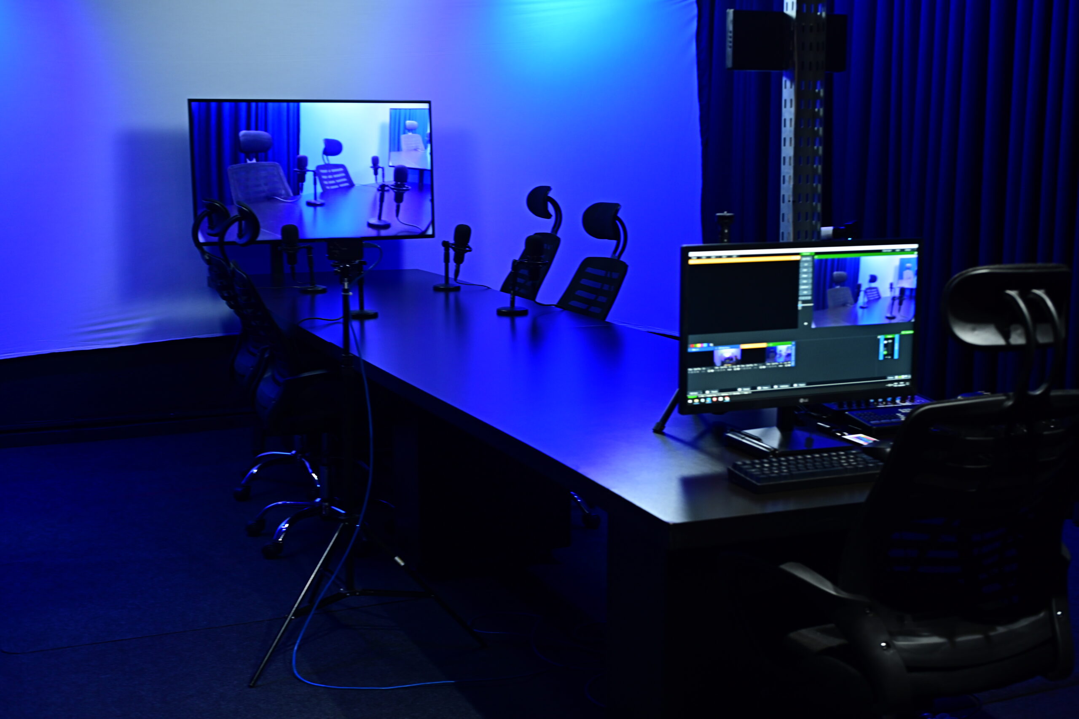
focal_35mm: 44
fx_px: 1319
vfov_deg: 30.5
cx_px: 540
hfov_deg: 44.5
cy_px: 360
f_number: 4.5
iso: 640
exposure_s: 1/40
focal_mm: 44
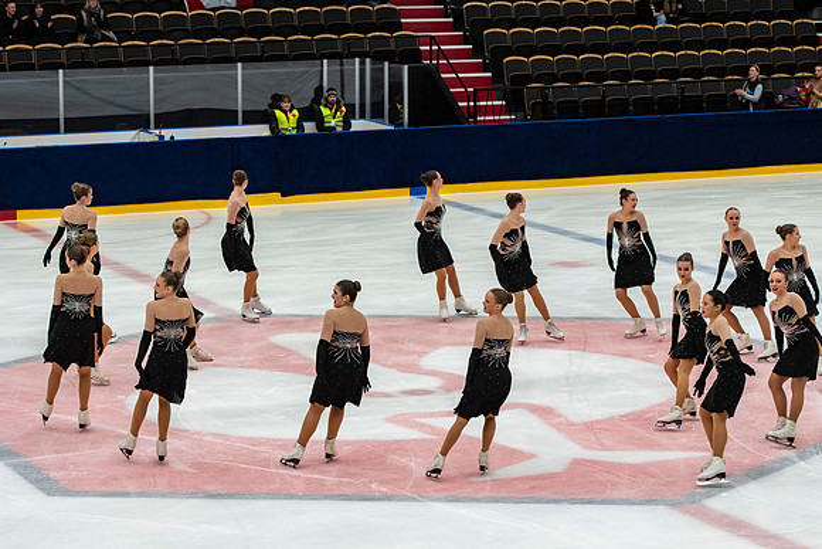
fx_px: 2569
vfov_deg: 12.2
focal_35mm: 112
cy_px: 274
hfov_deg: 18.2
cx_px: 411
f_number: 4
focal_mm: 75
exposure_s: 1/500
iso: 1100
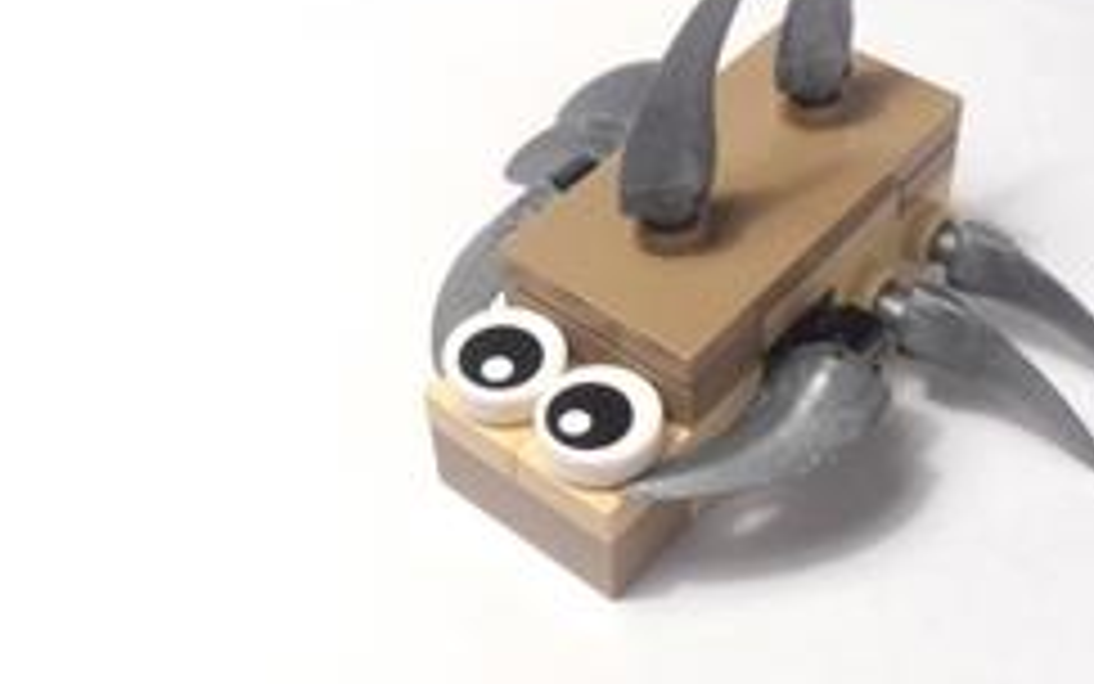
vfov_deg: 22.3
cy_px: 252
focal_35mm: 58
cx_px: 716
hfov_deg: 34.8
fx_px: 1730
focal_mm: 6.61
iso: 80
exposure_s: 1/60
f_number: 3.9
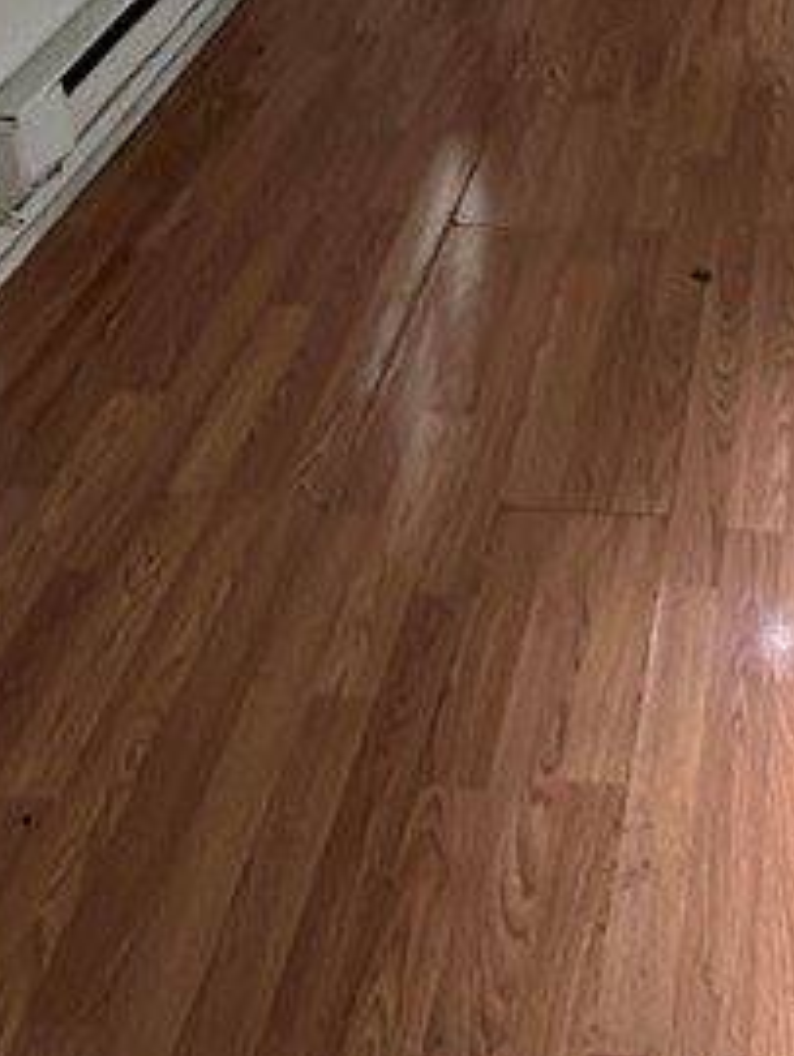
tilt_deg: -16.5
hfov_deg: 26.4
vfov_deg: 30.0
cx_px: 759
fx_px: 1618
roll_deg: -4.3
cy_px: -262
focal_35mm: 53
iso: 400
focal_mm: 2.22
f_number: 2.2
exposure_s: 1/60
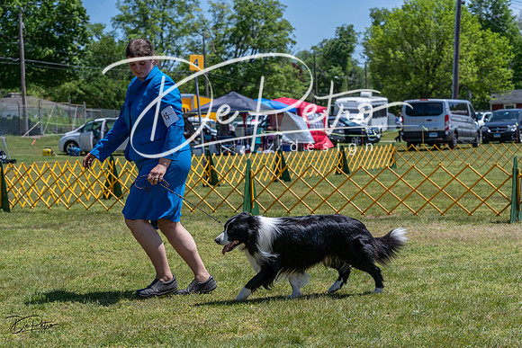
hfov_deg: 26.3
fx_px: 1117
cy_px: 174
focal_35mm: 77
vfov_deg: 17.7
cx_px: 261
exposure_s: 1/1600
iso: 500
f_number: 7.1
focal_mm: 77
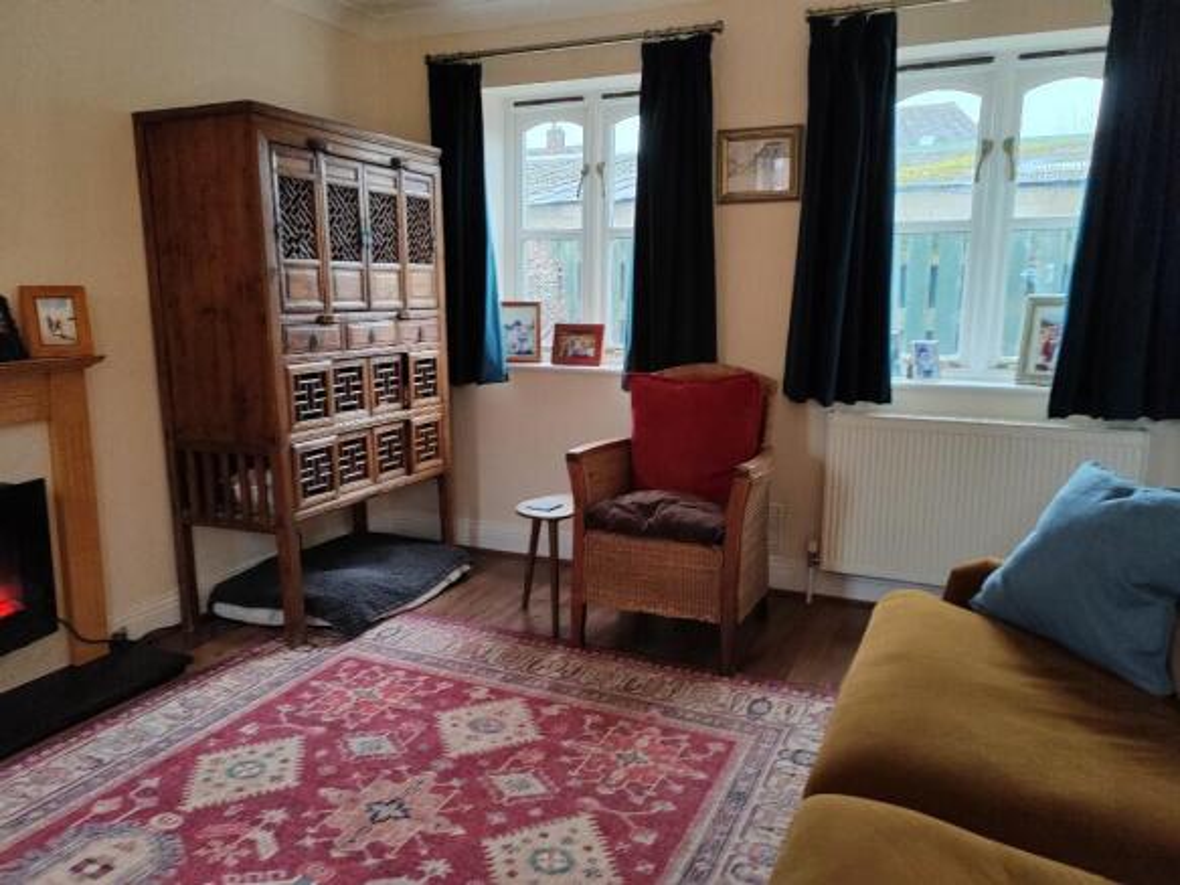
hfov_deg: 65.3
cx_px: 590
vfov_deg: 51.3
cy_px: 442
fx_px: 920
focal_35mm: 27
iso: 640
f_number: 1.9
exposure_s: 1/50
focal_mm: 5.52
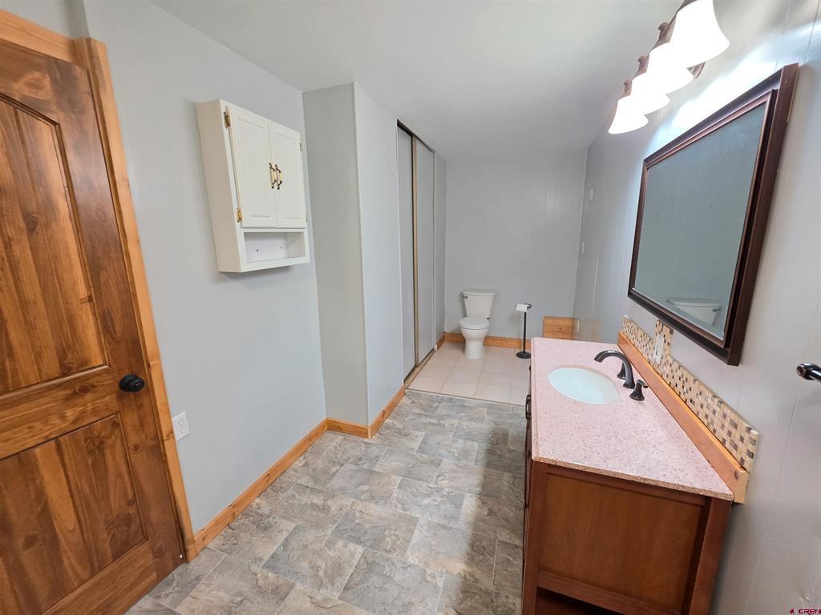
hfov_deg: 106.2
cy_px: 308
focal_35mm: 13
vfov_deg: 89.9
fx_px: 308
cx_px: 410
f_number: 1.9
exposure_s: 1/60
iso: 160
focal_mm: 2.2
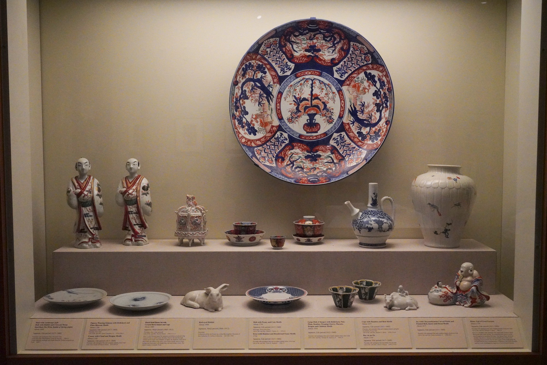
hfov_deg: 51.9
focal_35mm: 37
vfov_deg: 36.0
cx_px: 274
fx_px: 562
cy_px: 182
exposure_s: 1/100
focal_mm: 37
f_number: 5.6
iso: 12800
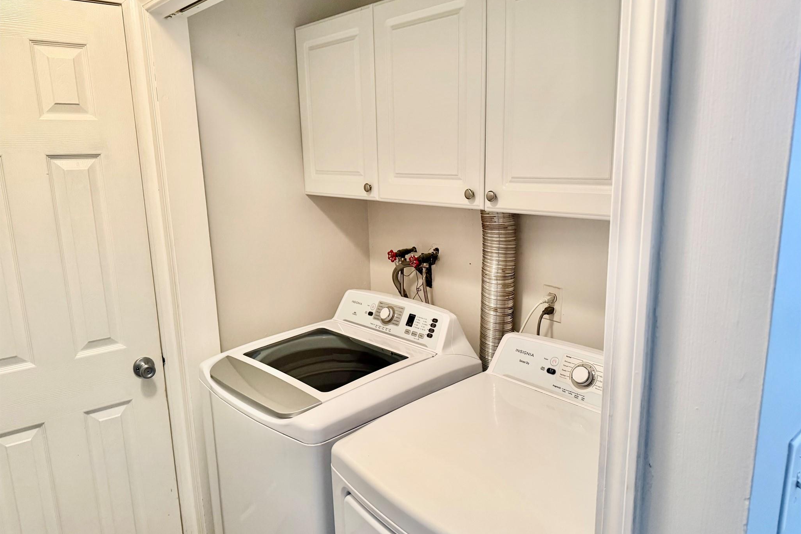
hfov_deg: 71.5
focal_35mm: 25
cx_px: 400
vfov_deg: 51.3
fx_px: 556
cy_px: 272
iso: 320
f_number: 1.78
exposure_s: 1/60
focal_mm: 6.76
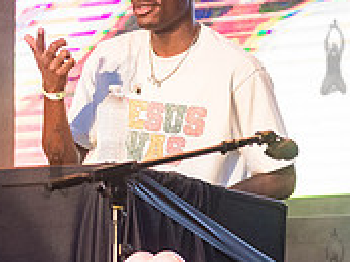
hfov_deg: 7.0
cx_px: -2
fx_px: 2868
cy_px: 148
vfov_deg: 5.2
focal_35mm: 284
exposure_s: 1/800
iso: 4000
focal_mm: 80
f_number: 4
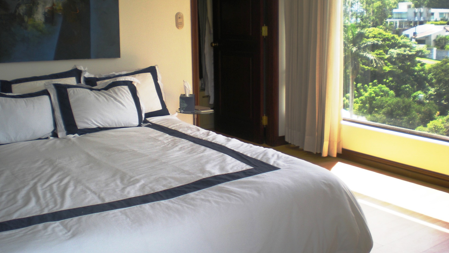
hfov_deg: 48.4
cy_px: 94
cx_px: 221
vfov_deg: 28.2
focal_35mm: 42
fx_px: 500
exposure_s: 1/91.6
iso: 64
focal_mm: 6.3
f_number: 3.1
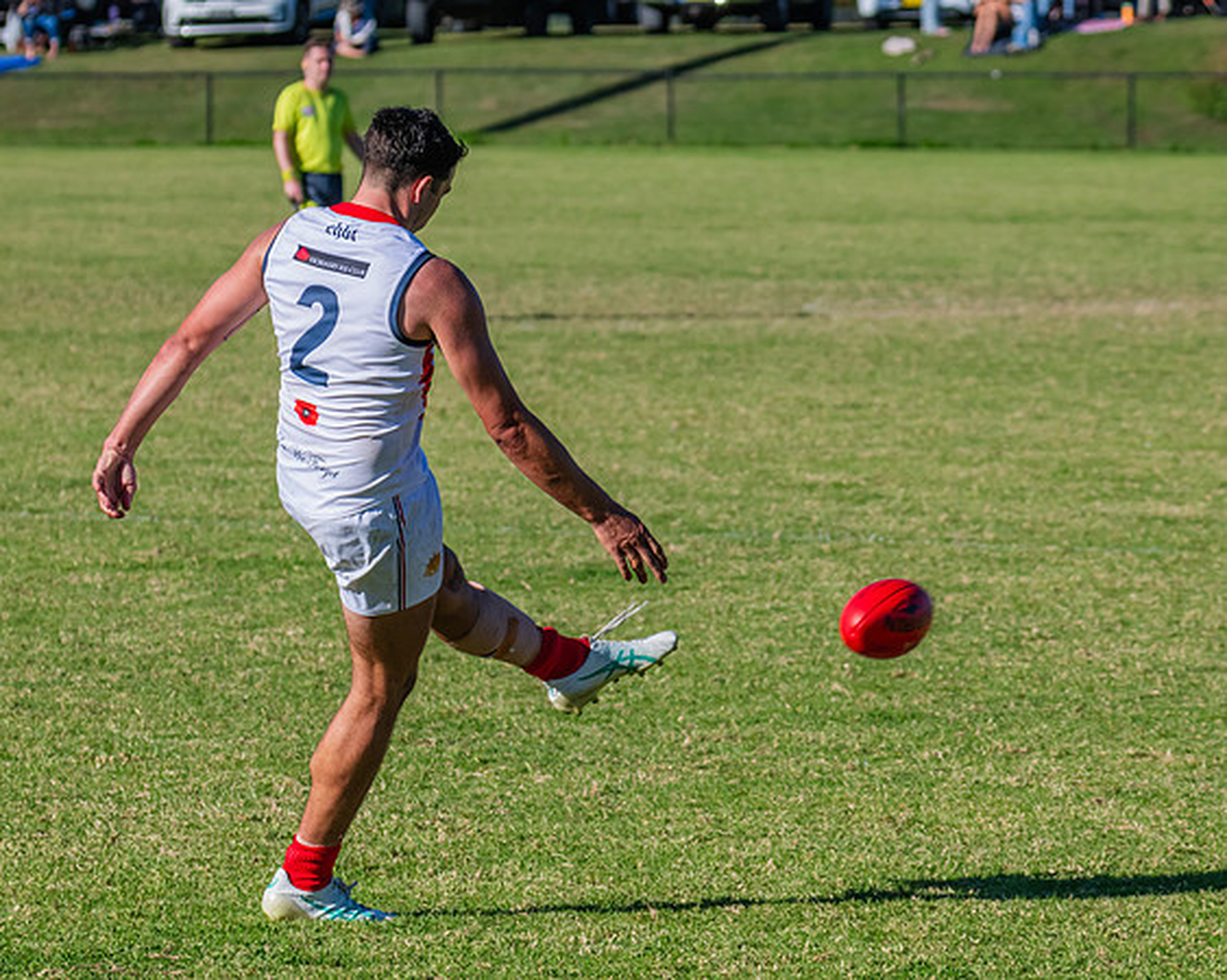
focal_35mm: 301
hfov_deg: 6.4
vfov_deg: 5.1
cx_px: 607
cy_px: 460
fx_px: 10936
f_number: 10
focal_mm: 240
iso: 800
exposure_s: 1/1600
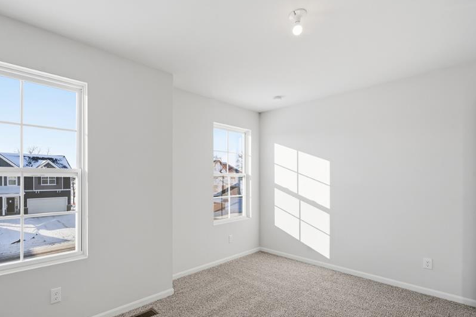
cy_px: 179
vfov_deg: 67.1
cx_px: 200
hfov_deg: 89.3
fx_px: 238
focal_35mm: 18
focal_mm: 14
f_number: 9
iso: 50
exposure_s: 1/200
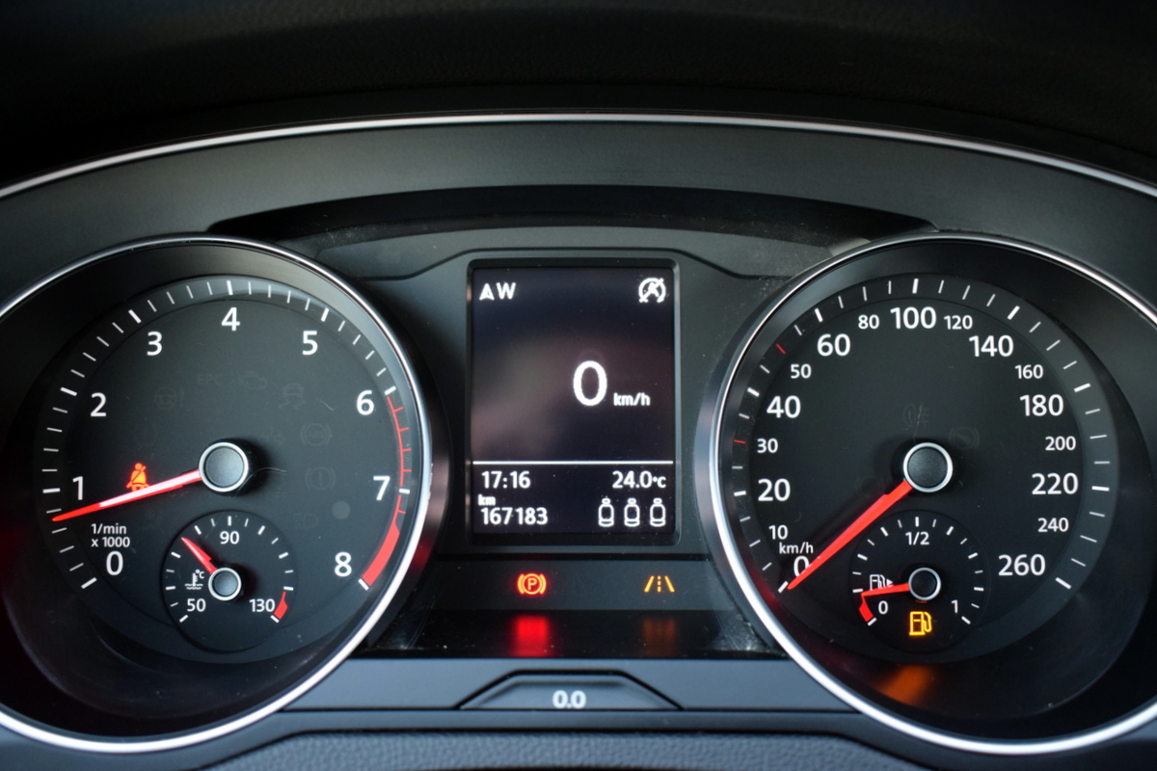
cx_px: 578
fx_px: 1205
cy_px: 386
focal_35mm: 38
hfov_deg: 51.3
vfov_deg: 35.5
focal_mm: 25
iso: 1600
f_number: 4
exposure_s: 1/60
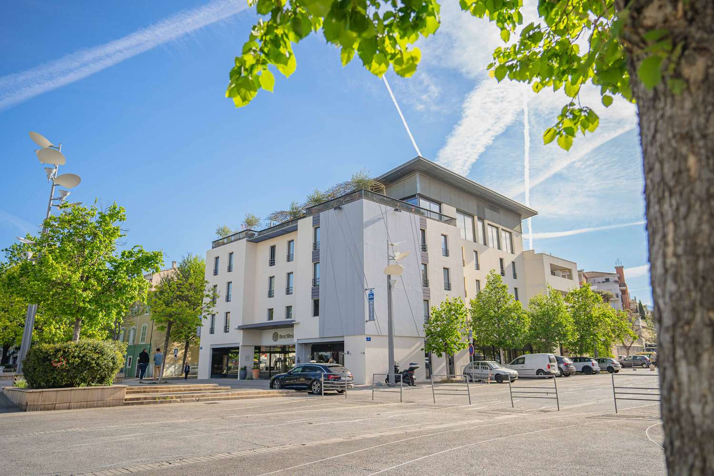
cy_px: 238
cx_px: 357
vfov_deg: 53.1
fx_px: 476
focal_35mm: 24
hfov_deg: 73.7
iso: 250
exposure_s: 1/1600
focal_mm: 24
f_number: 2.8
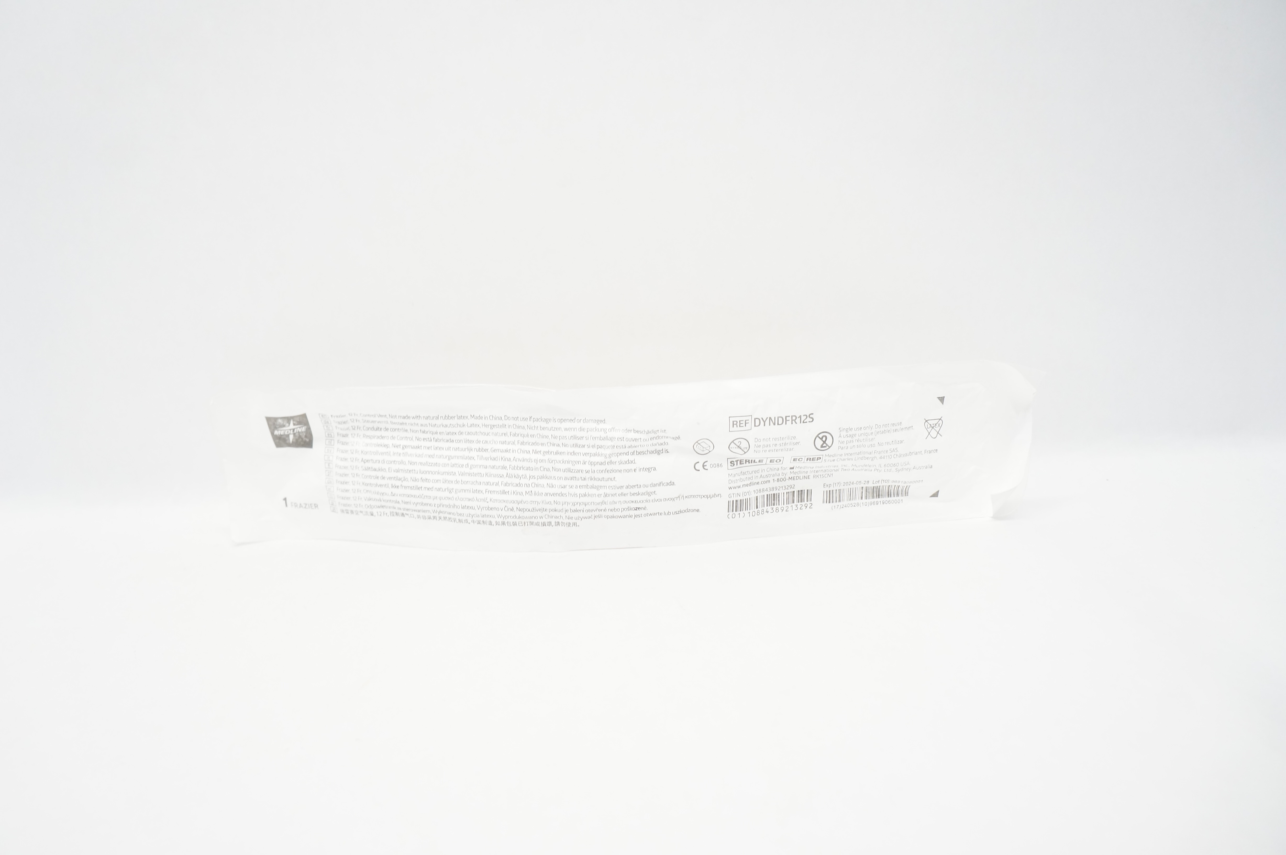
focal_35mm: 27
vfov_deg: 47.8
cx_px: 643
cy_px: 428
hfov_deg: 67.4
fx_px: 963
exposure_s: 1/80
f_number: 5.6
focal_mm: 18
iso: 800
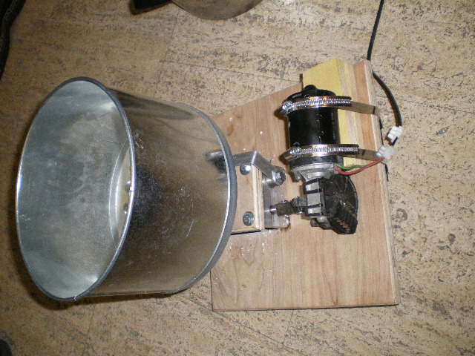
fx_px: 521
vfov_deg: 37.7
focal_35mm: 38
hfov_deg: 49.0
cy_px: 178
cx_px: 238
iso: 400
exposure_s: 1/50
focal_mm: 6.3
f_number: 3.1
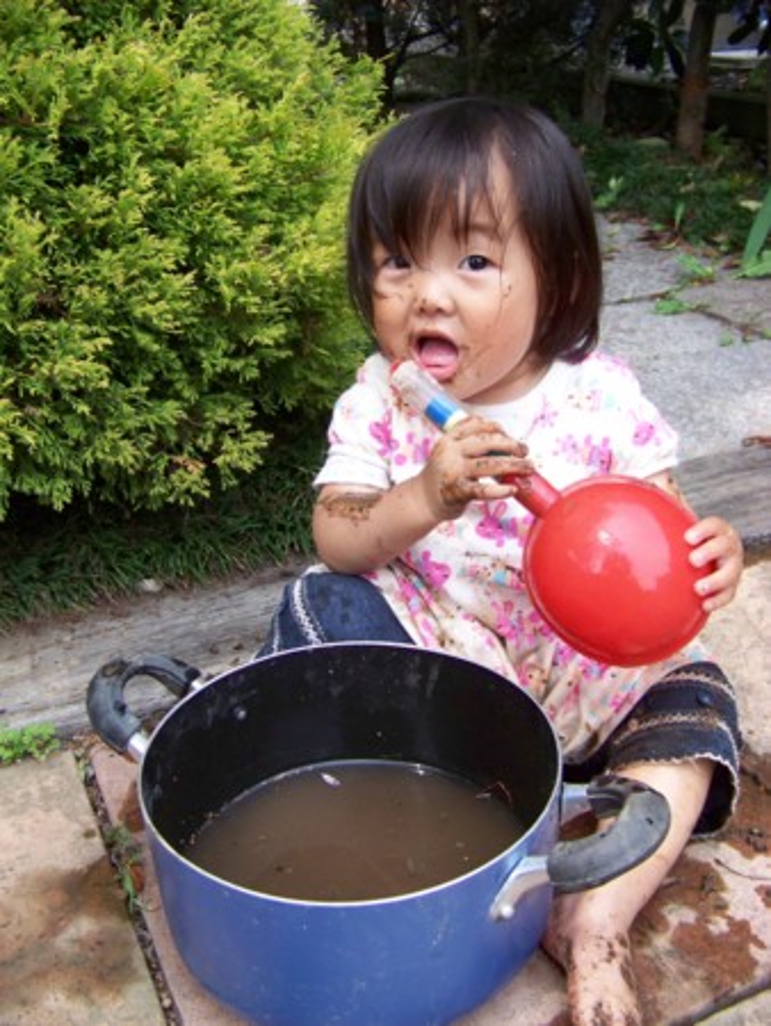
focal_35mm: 36
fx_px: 1068
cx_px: 386
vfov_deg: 51.3
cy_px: 513
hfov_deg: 39.7
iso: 200
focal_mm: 5.85
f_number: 2.8
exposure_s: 1/640
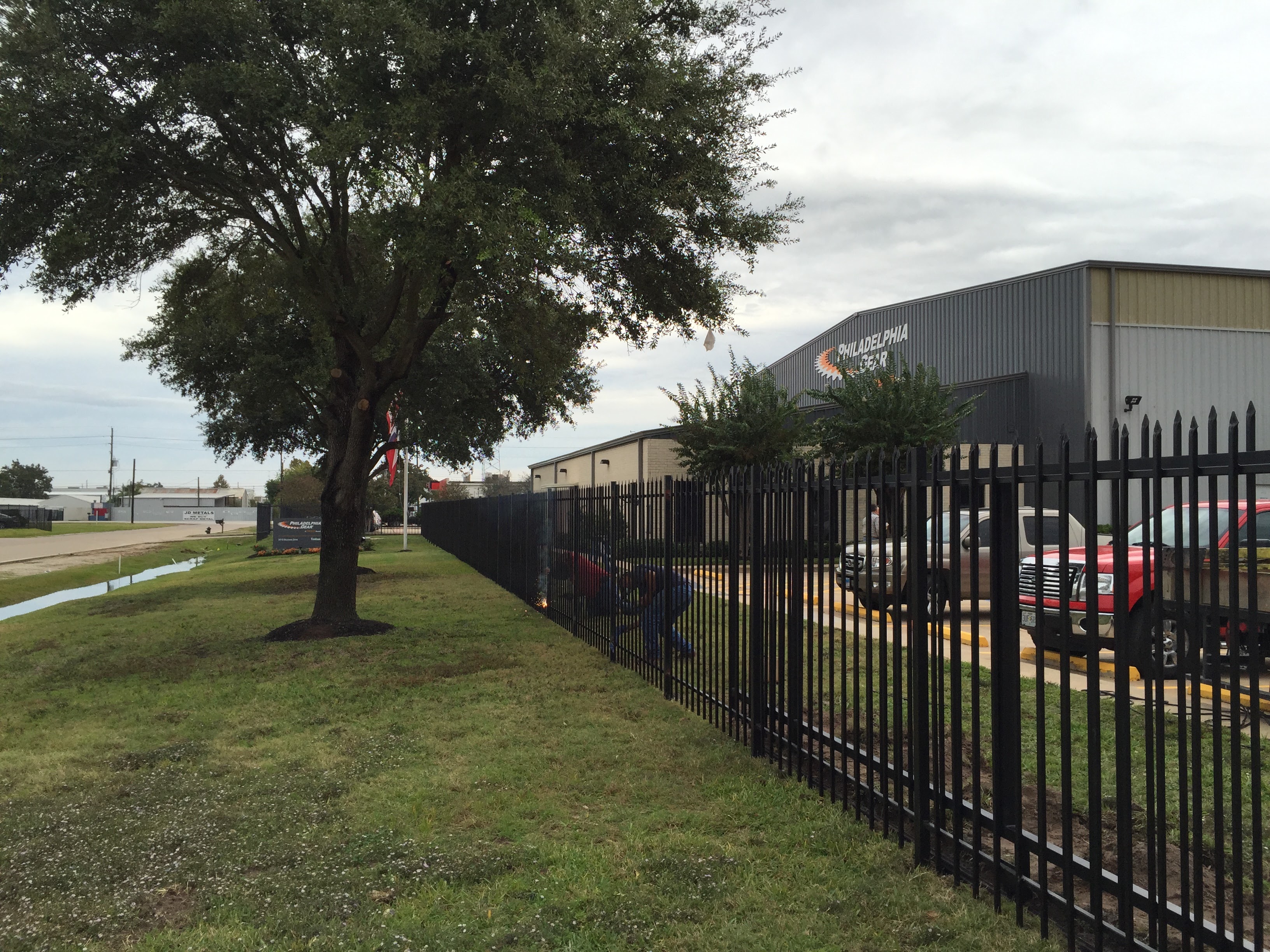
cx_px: 635
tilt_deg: +1.7
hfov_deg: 61.7
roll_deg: -0.3
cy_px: 476
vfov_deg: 48.2
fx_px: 1064
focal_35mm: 29
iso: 32
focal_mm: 4.15
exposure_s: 1/694
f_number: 2.2
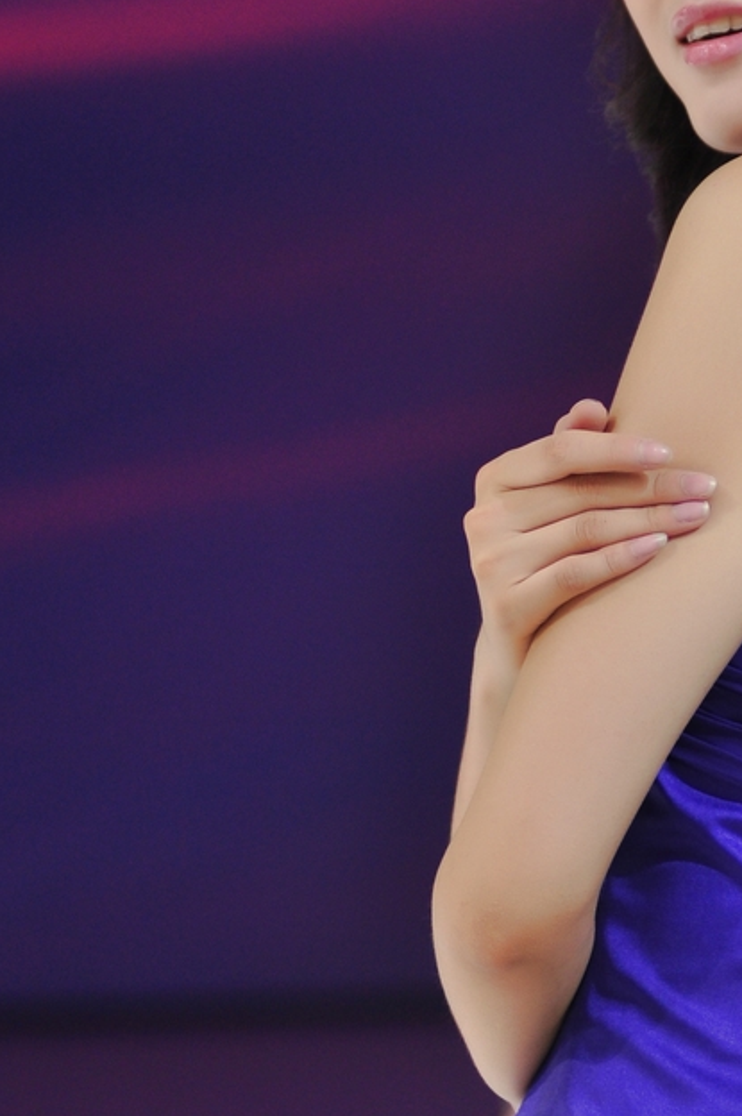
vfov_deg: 7.4
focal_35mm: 280
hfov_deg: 4.9
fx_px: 8670
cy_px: 503
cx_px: 744
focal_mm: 86
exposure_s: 1/160
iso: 250
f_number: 2.8
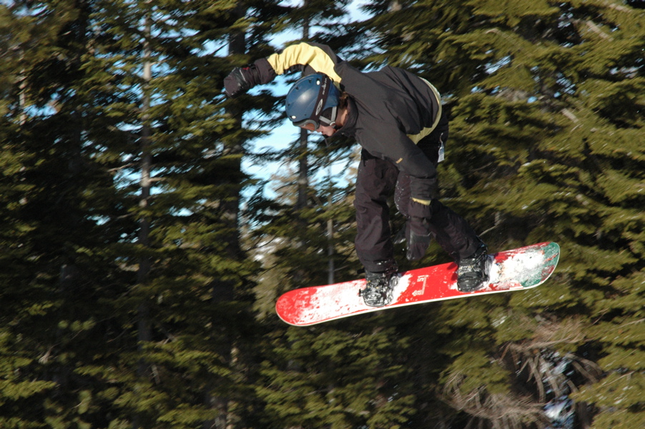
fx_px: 1880
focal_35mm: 105
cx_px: 322
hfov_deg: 19.5
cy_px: 214
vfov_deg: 13.0
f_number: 10
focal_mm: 70
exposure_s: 1/640
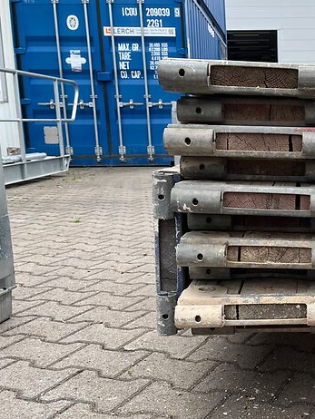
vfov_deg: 41.9
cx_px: 314
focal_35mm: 45
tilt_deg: -12.7
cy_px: 240
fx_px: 545
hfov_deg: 30.0
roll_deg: +0.6
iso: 50
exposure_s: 1/891
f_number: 1.6
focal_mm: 5.1
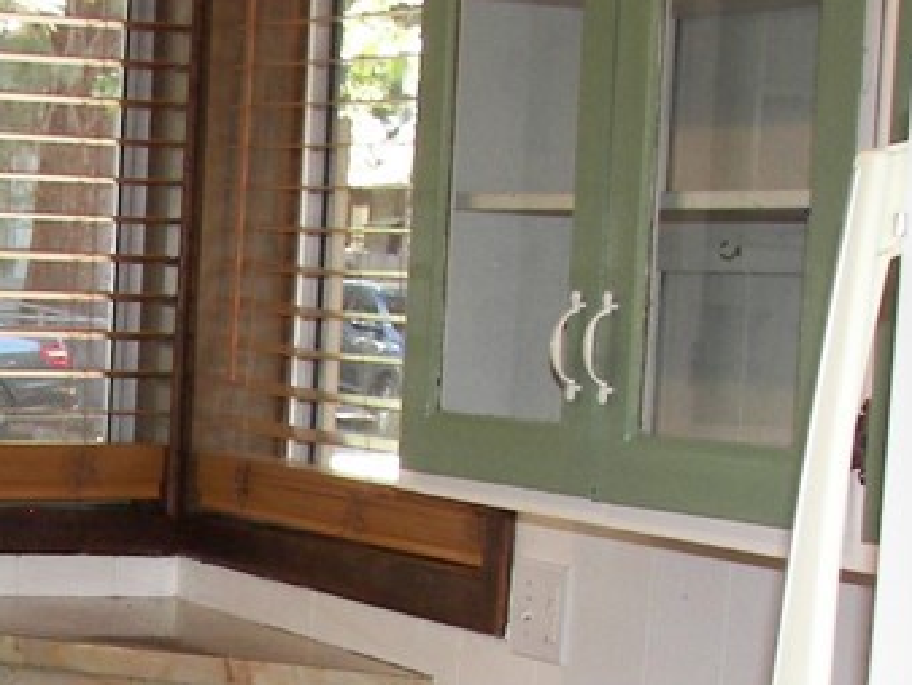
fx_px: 2874
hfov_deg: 17.3
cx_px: -132
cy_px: 796
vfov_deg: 13.3
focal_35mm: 109
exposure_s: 1/30
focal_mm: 6
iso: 100
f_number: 2.8
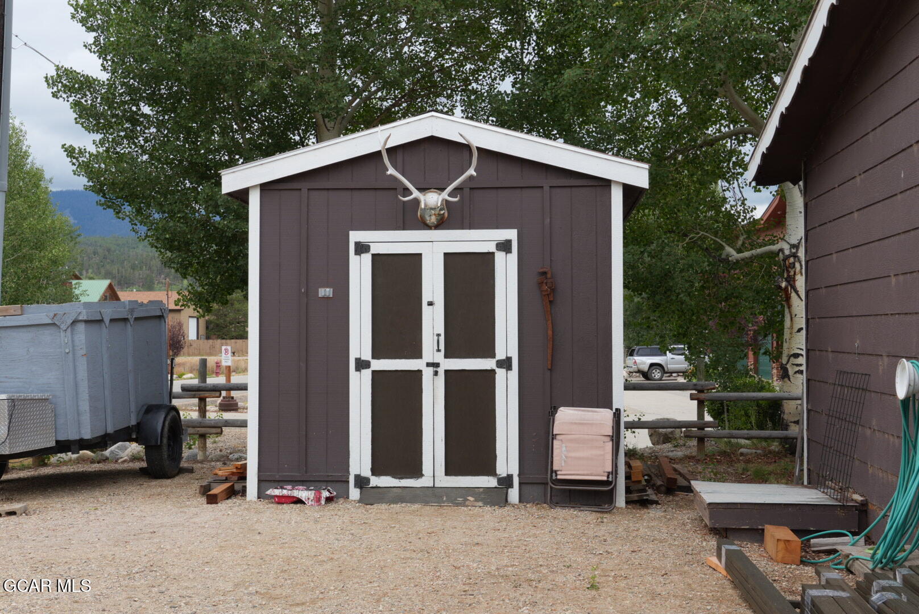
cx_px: 460
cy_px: 307
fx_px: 1226
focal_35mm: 48
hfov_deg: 41.1
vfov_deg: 28.1
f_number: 11
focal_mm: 32
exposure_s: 1/60
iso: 100
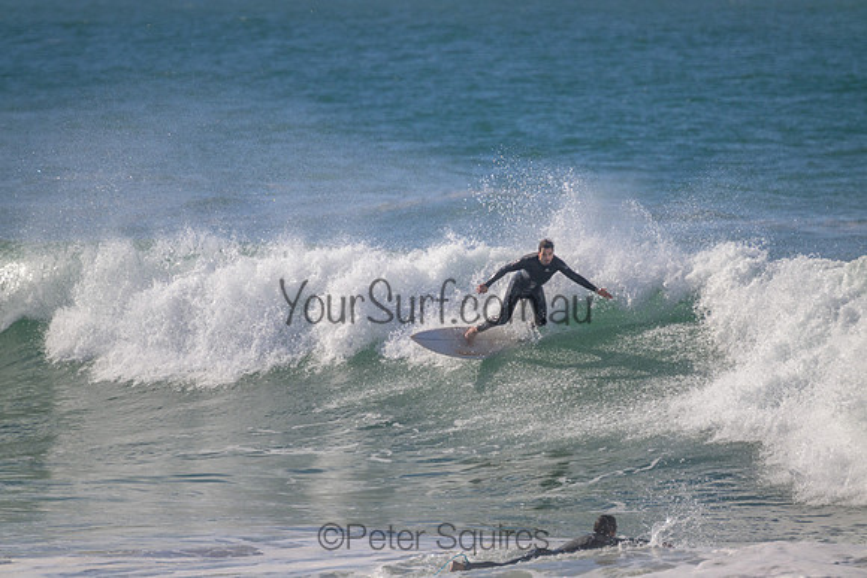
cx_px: 434
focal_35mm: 800
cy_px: 289
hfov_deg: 2.6
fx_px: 19270
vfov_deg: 1.7
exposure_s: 1/2000
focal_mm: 800
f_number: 11
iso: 720
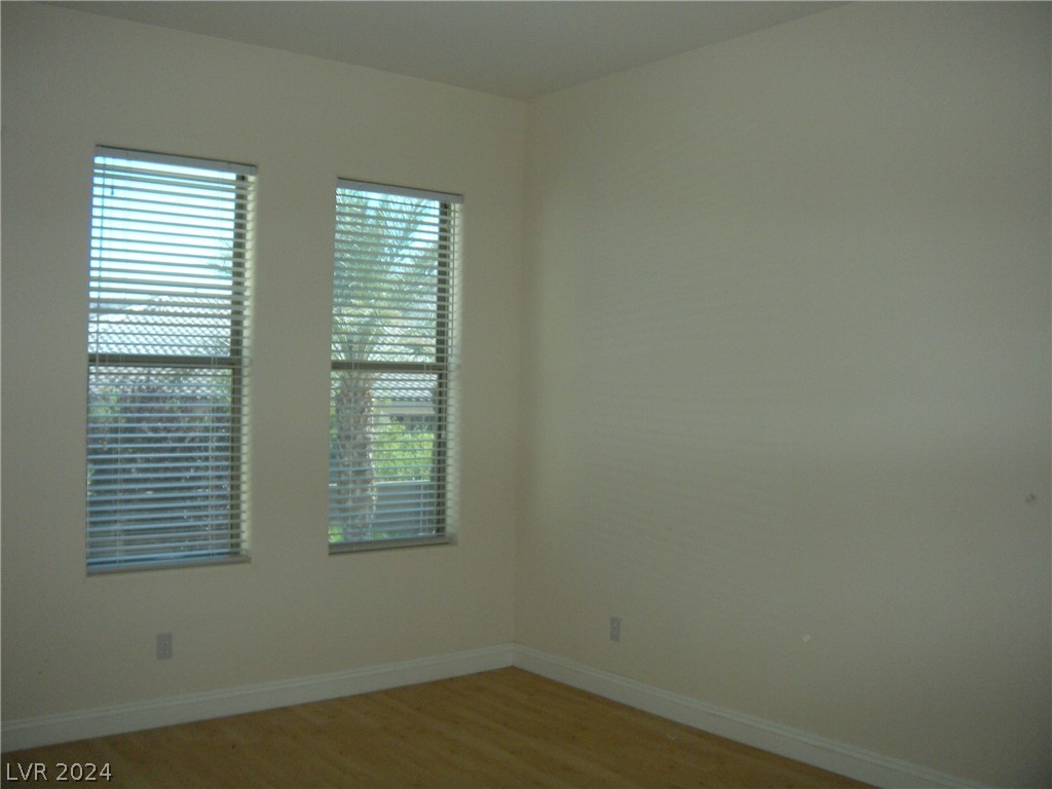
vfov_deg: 40.7
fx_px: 1064
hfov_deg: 52.6
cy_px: 394
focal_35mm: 35
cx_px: 526
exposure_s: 1/52.2
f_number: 3.8
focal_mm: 5.9
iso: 200
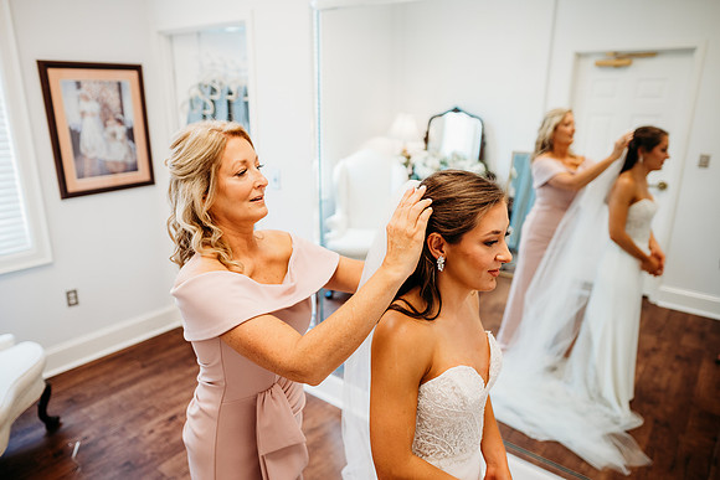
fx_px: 480
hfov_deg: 73.7
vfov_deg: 53.2
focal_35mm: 24
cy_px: 240
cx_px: 360
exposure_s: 1/160
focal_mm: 24
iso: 320
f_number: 2.5
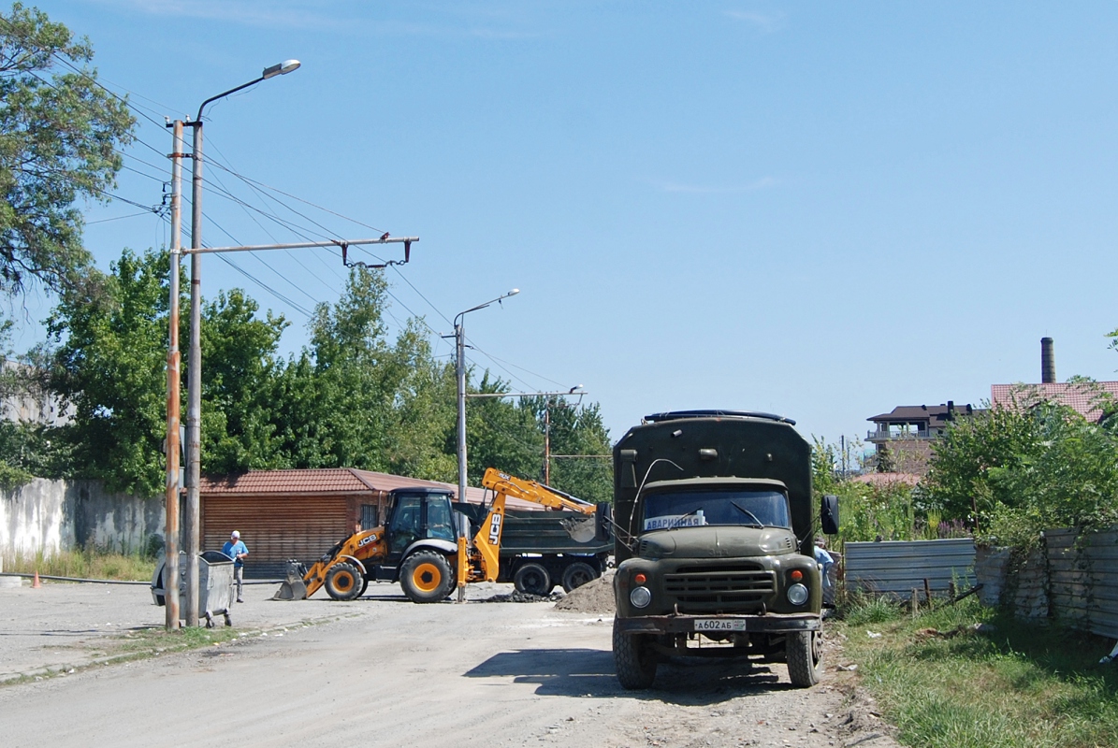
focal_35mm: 27
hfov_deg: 67.3
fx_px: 840
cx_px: 559
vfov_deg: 48.1
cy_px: 374
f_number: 7.1
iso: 100
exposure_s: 1/200
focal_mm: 18
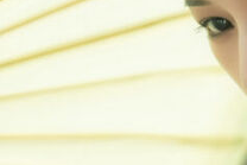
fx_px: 2424
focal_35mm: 353
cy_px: 157
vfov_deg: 3.9
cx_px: 291
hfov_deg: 5.8
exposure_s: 1/3200
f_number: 2.8
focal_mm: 70
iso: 1600
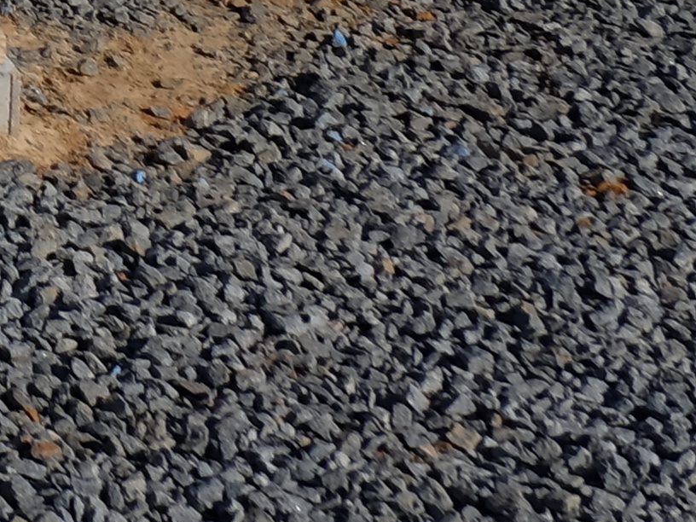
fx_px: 3478
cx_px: -1174
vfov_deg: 7.8
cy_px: -850
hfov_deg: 9.6
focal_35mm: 173
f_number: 9
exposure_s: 1/125
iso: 200
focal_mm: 20.1
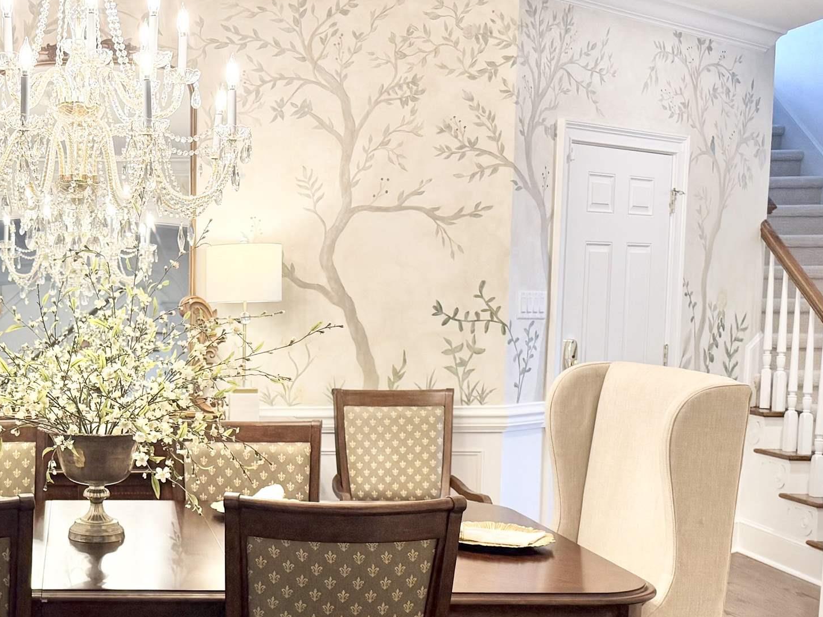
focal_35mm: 51
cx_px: 63
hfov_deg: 35.1
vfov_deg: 28.3
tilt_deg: -6.1
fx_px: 1212
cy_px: 419
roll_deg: -0.1
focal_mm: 6.76
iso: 160
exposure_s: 1/120
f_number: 1.78
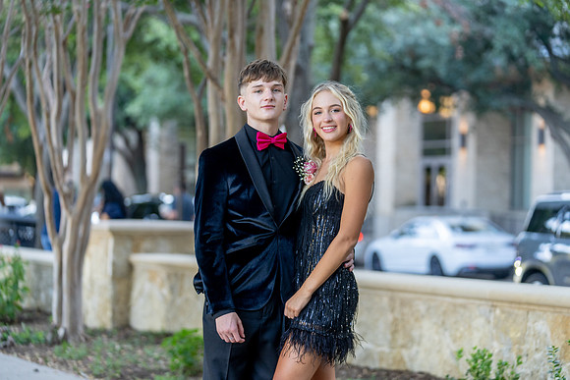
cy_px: 190
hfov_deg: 18.9
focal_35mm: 108
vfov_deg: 12.7
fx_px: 1710
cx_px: 285
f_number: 2.8
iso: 800
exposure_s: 1/320
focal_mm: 108
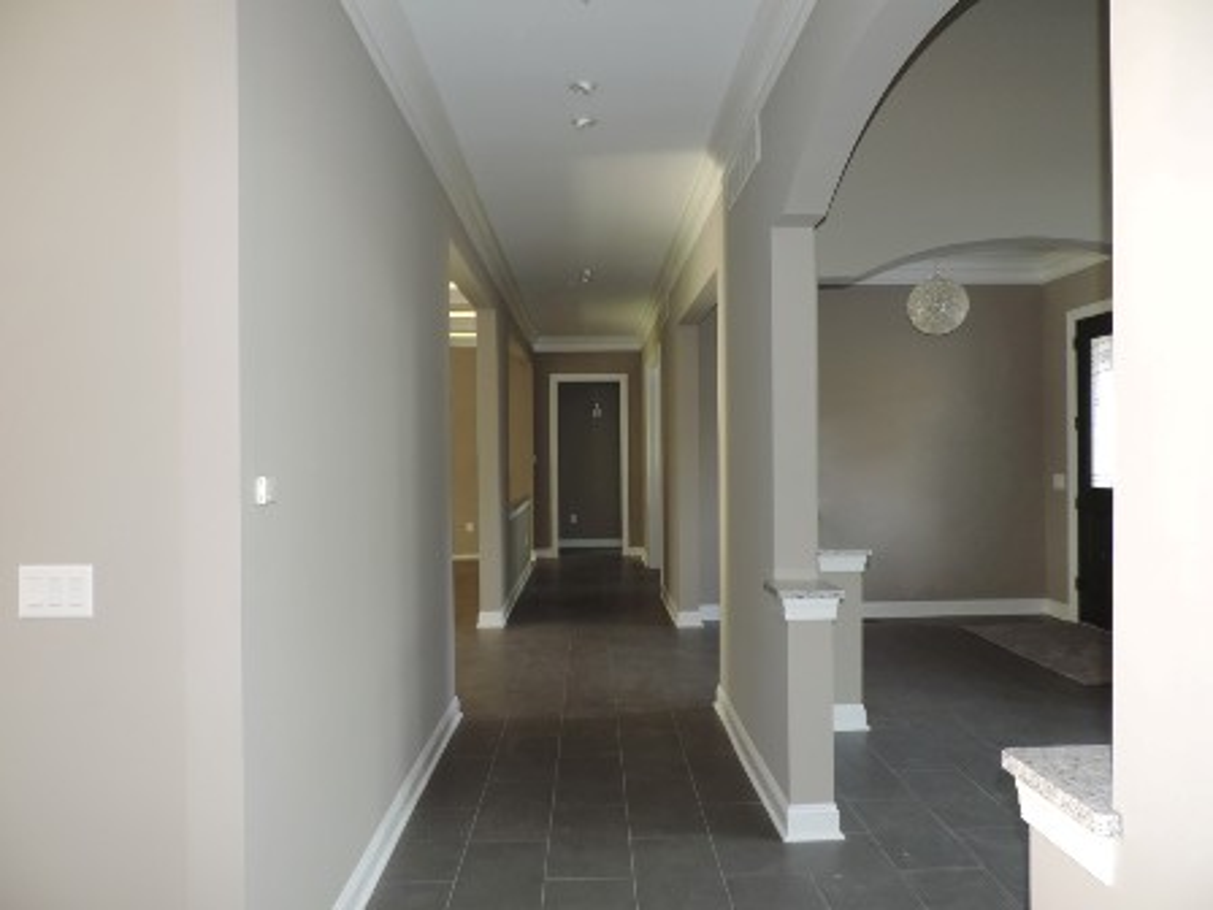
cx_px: 606
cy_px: 455
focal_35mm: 24
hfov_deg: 71.6
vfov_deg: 56.8
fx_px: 841
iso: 200
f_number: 3
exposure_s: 1/30
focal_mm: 4.3
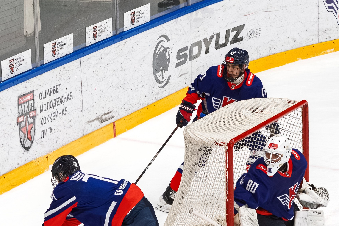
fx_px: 2721
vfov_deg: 4.8
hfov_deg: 7.1
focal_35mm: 289
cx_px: 220
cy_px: 157
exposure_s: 1/1000
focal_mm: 82
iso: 2500
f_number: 5.6
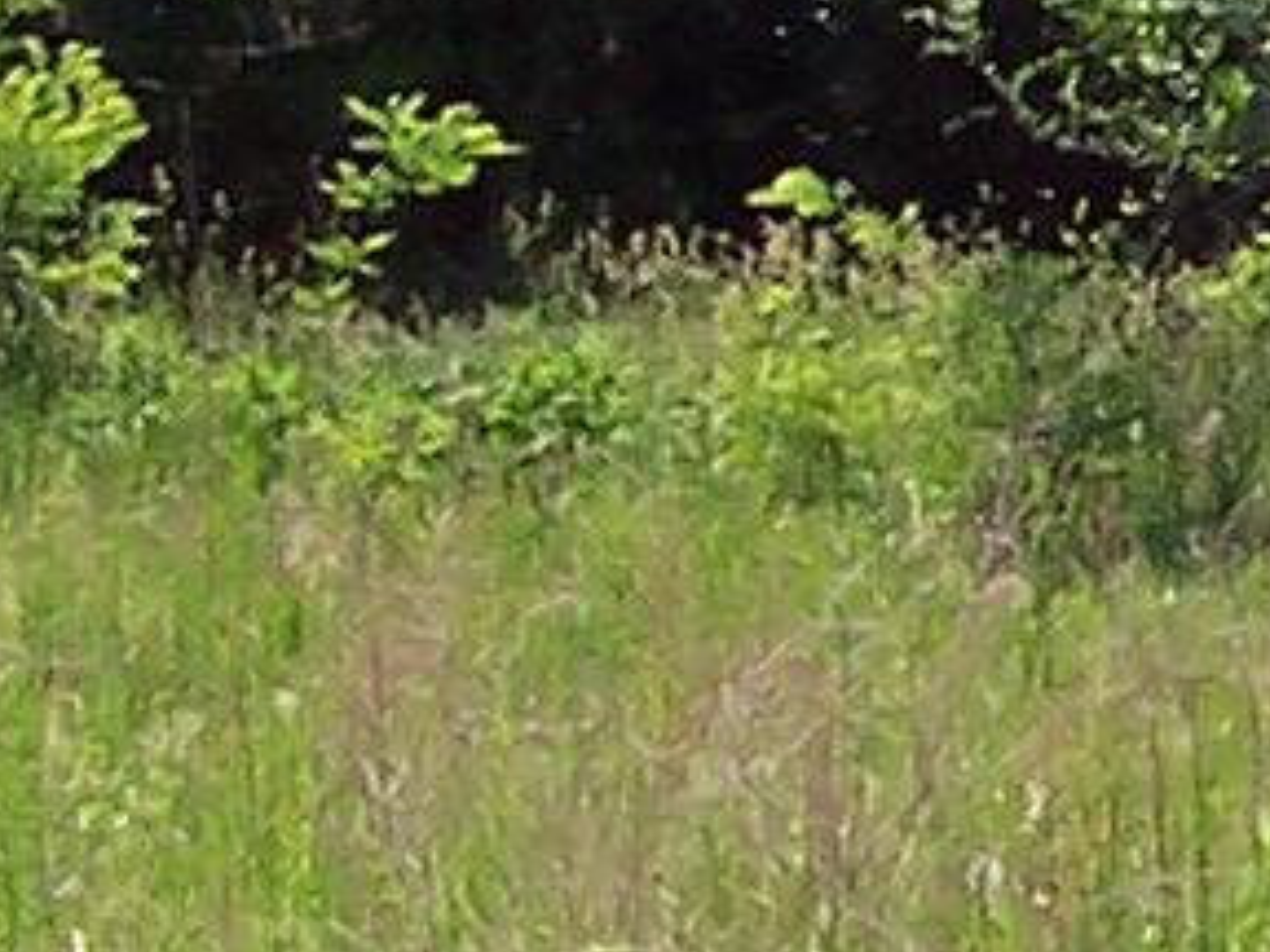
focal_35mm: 261
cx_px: 2518
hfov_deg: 7.3
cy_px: -57
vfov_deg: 5.7
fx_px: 9576
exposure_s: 1/250
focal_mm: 5.6
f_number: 5.6
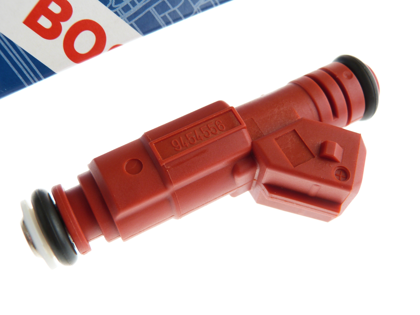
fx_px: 485
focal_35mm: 40
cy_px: 158
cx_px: 210
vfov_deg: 36.0
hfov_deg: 46.8
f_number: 3.1
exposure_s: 1/100
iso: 100
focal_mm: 7.1
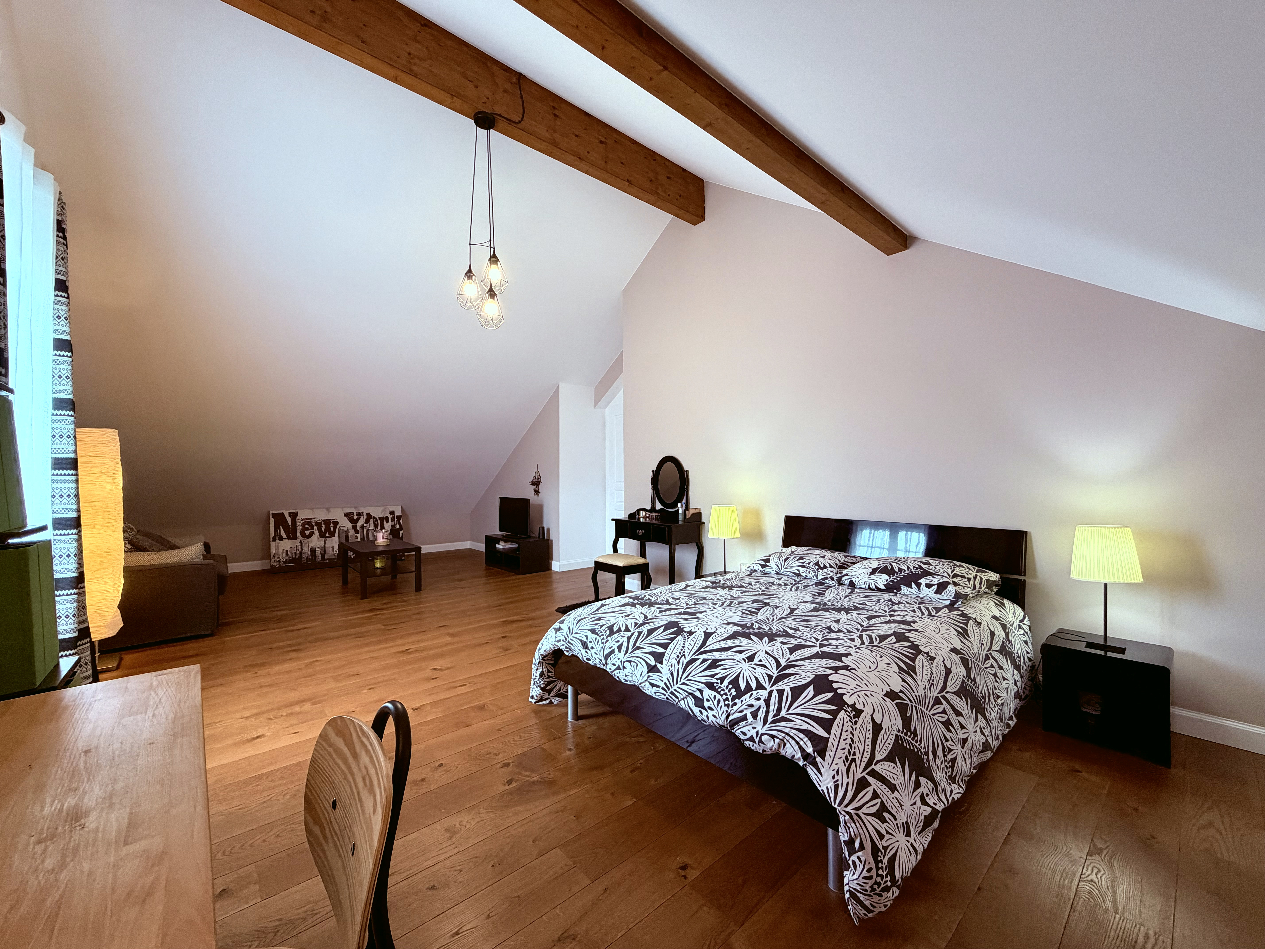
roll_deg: +0.7
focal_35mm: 14
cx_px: 632
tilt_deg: -0.6
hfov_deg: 102.1
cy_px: 474
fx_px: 512
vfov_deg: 85.7
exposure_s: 1/50
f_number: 2.2
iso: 250
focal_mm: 2.22
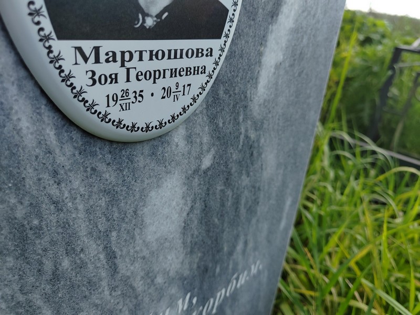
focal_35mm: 27
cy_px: 158
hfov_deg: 65.3
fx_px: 328
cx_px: 210
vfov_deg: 51.4
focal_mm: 5.52
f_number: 1.9
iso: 100
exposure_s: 1/650
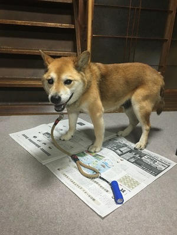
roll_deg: -1.8
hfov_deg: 48.2
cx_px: 88
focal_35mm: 29
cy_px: 118
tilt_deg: -20.9
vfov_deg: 61.7
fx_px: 198
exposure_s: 1/24
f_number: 2.2
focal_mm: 4.15
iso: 200
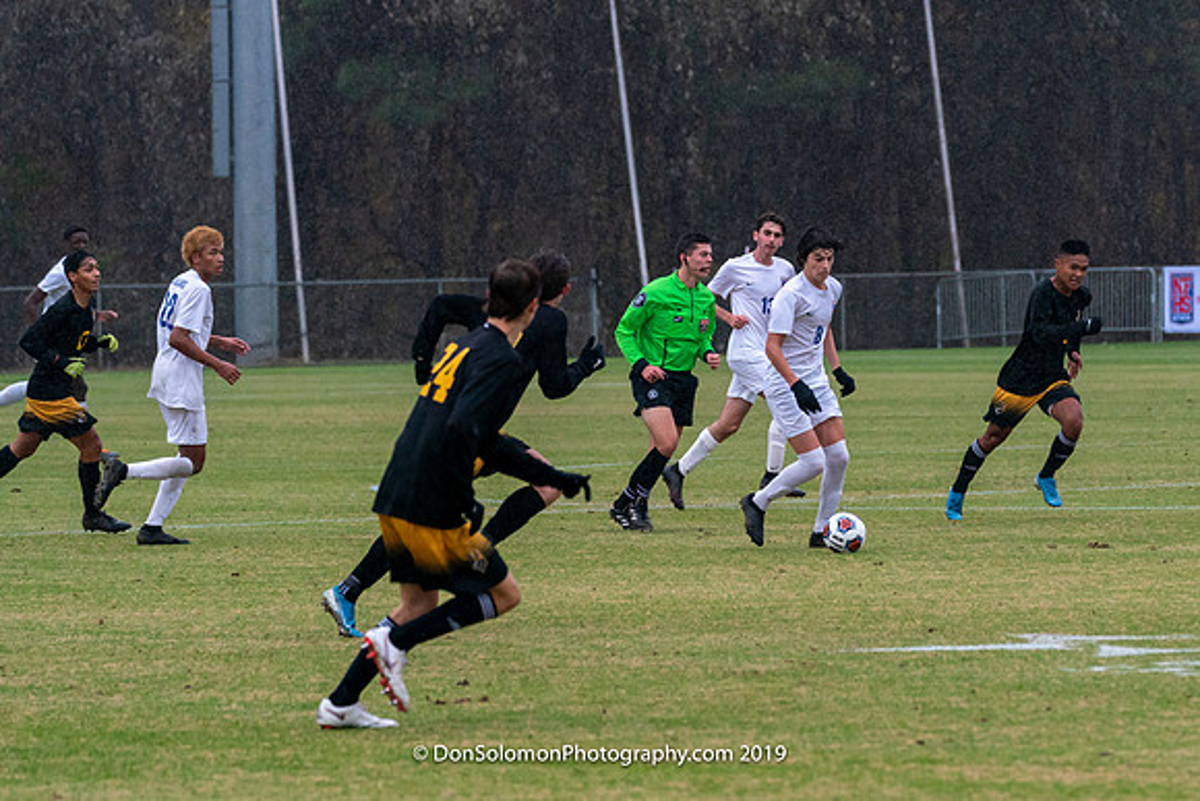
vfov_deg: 5.1
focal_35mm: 268
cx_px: 815
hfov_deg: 7.7
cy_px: 374
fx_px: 8925
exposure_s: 1/1000
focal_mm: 190
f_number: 5.6
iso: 2500
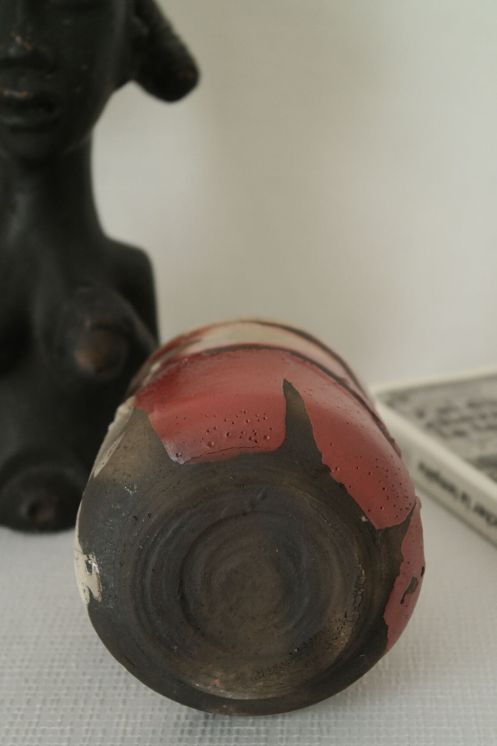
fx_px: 1429
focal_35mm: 69
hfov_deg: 19.7
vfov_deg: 29.2
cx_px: 248
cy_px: 373
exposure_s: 1/30
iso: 800
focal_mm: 45
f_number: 5.6
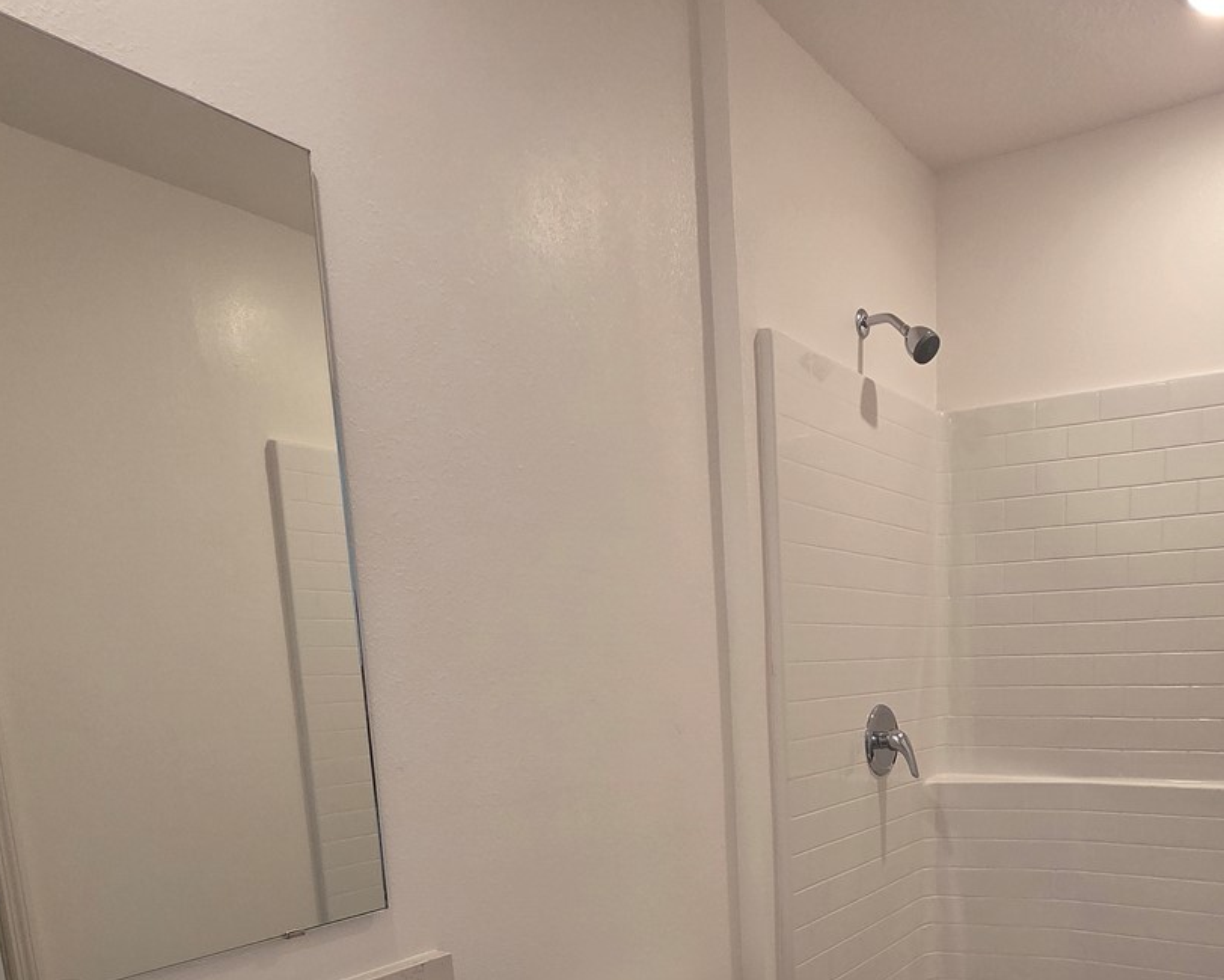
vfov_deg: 52.0
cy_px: 825
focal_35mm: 25
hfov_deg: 66.0
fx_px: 906
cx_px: 828
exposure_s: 1/120
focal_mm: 2.2
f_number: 2.2
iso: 250
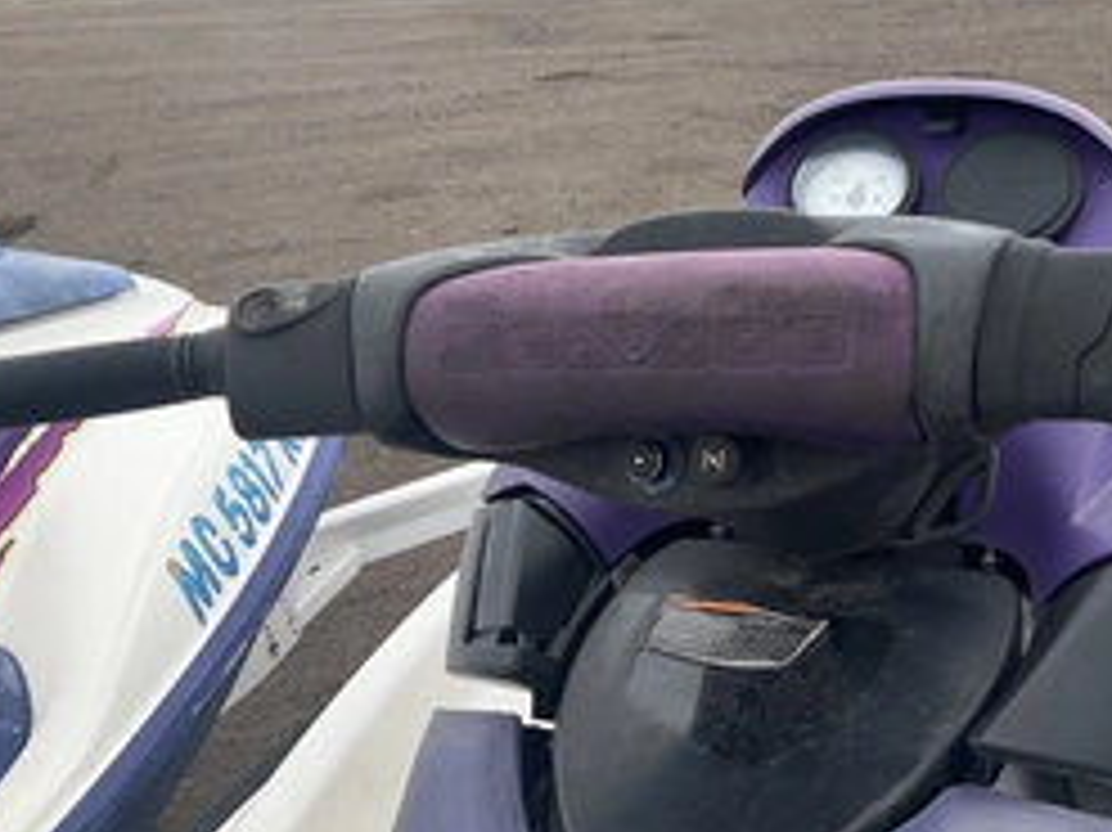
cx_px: 770
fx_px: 1509
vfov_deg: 30.8
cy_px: 396
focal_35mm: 47
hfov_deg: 39.8
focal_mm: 3
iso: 25
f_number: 1.8
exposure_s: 1/486
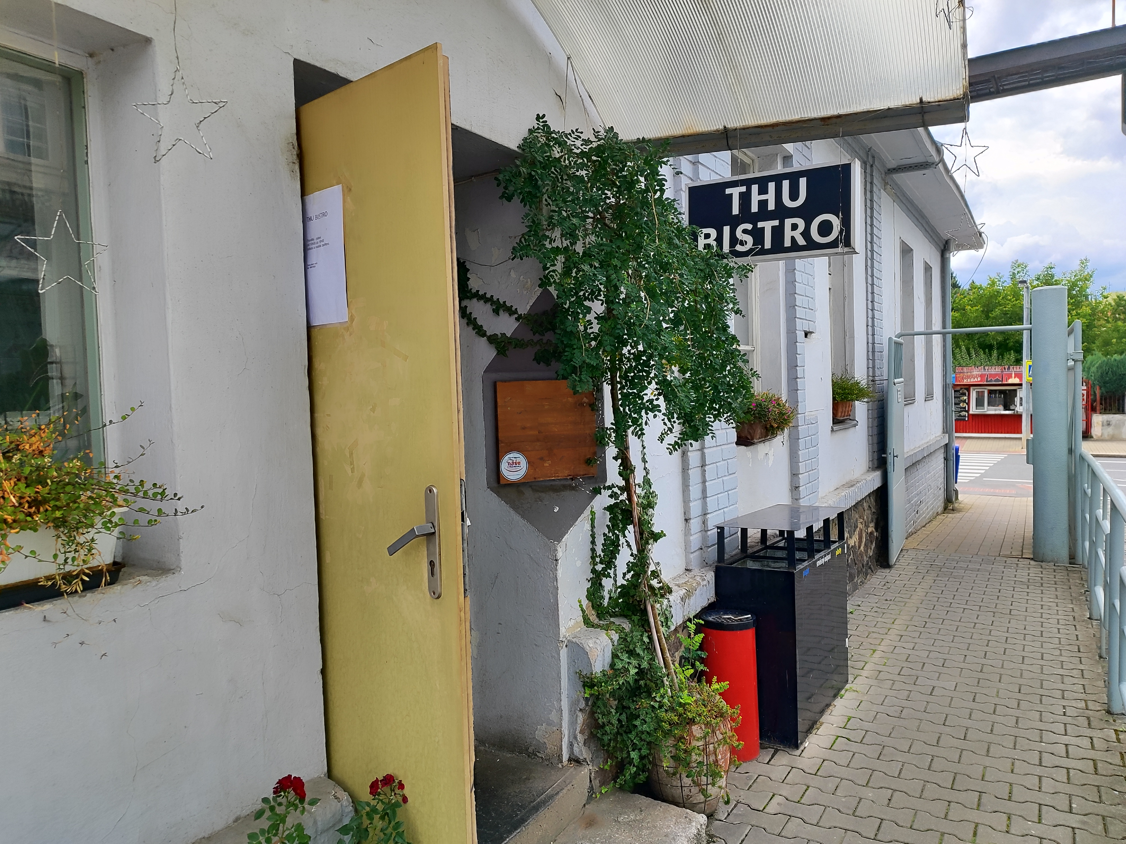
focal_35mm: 24
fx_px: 781
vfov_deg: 56.8
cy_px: 422
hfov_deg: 71.6
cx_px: 563
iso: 50
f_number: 1.89
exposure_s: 1/442
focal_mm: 5.89
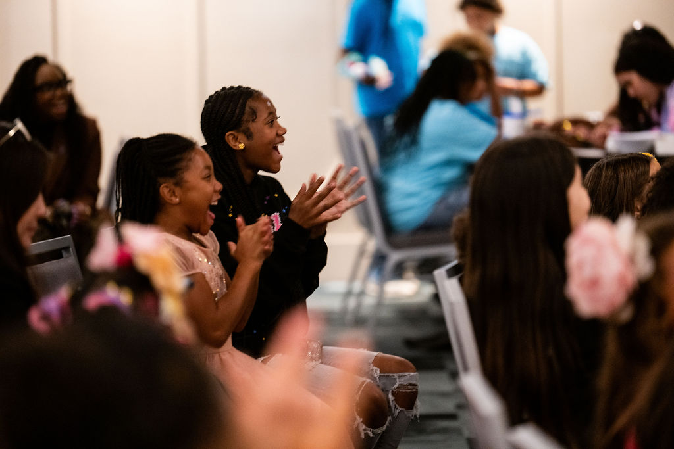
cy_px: 224
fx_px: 3370
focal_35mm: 180
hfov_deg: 11.4
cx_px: 337
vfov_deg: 7.6
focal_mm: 180
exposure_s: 1/100
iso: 2500
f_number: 2.8
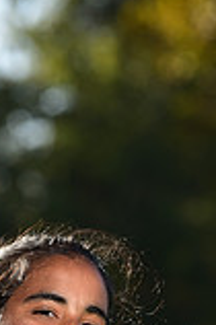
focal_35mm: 736
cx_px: 55
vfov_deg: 2.8
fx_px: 6638
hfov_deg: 1.9
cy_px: 535
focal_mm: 200
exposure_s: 1/250
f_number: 5.6
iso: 80
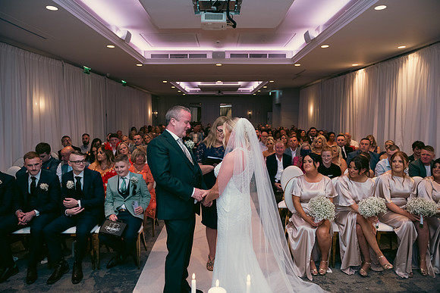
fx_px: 293
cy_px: 146
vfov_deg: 53.2
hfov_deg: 73.7
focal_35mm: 24
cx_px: 220
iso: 800
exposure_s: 1/160
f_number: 3.5
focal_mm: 24
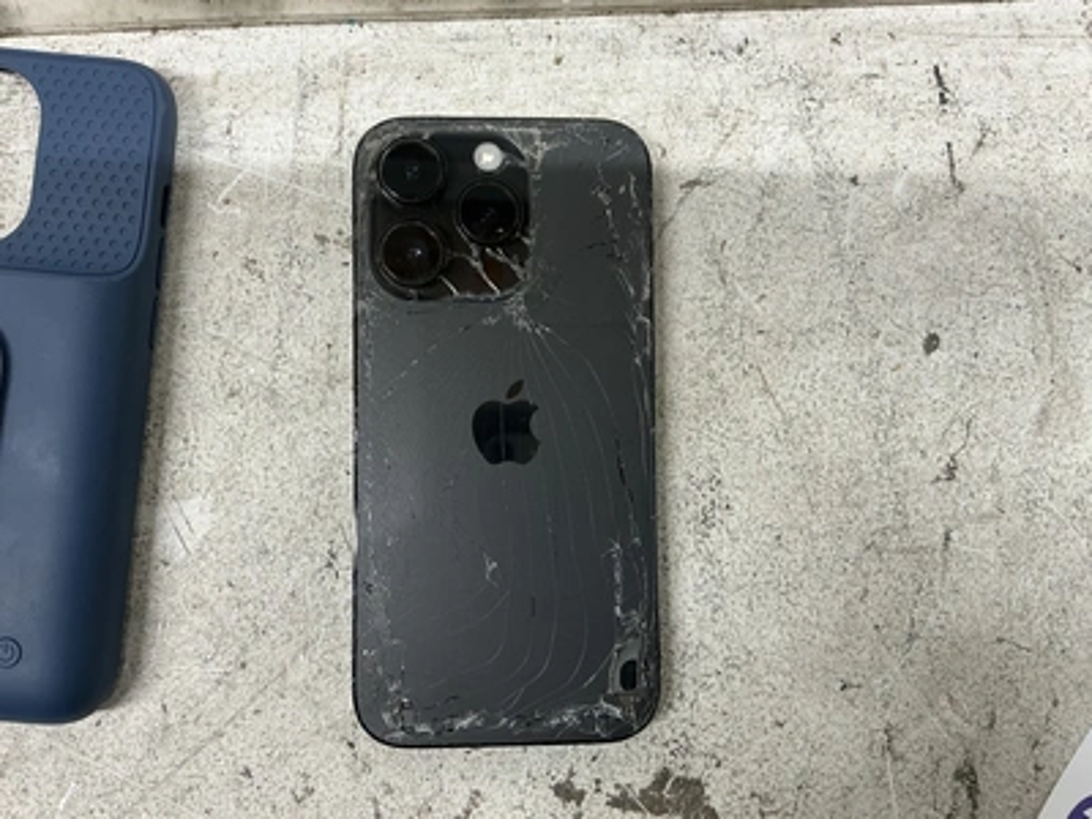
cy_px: 410
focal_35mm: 28
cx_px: 546
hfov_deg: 63.4
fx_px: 883
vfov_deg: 49.7
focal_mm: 3
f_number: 1.8
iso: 40
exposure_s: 1/60
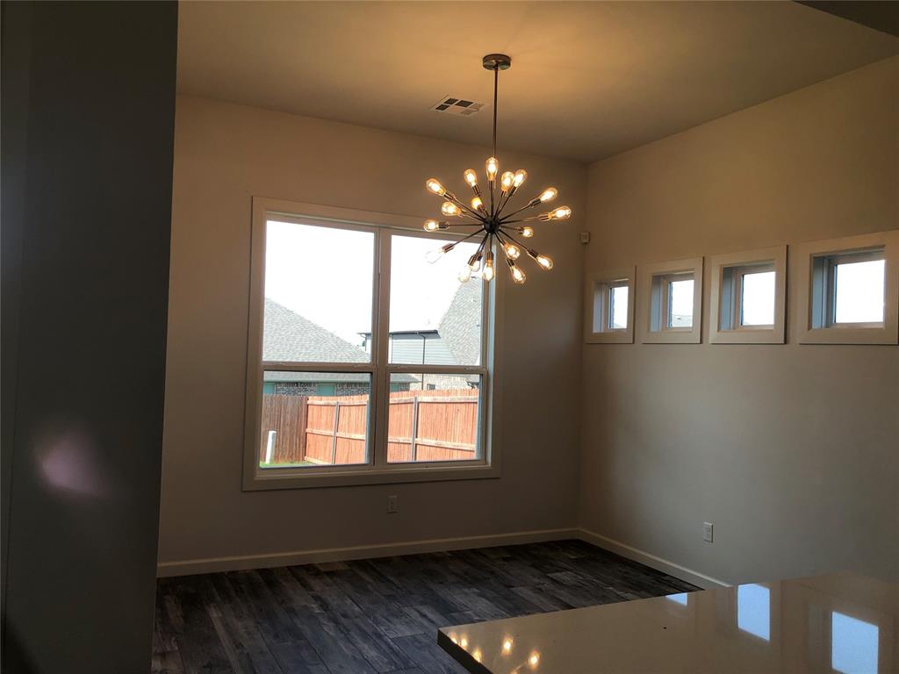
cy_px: 337
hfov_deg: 63.4
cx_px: 450
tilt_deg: +0.5
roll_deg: -0.9
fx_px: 727
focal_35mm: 28
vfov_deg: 49.7
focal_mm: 3.99
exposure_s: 1/188
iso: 20
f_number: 1.8
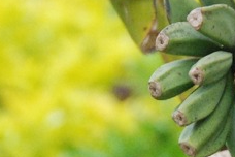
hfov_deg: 3.5
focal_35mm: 592
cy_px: 333
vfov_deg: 2.3
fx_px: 3864
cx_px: 261
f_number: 6.3
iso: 1600
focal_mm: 90
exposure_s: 1/640
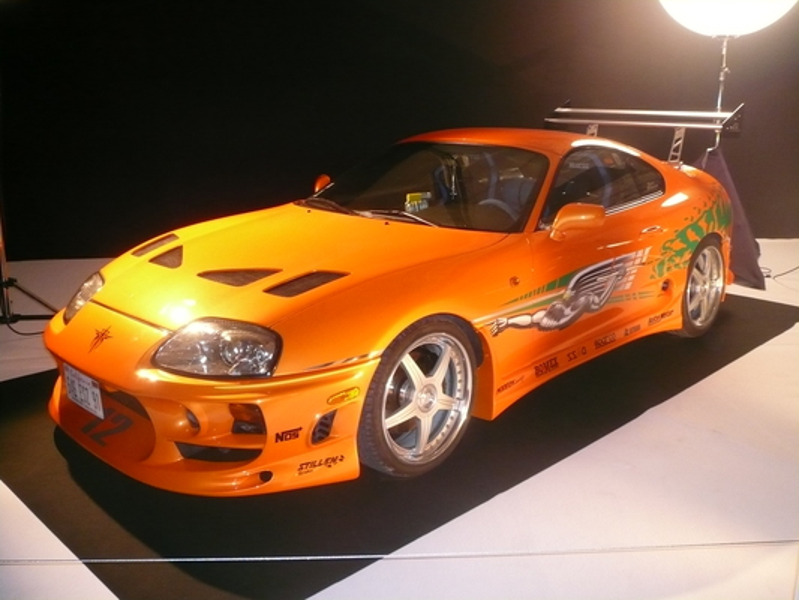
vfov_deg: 41.8
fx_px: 785
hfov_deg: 53.9
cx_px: 400
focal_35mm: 34
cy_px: 300
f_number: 3
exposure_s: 1/30
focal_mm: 5.4
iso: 320
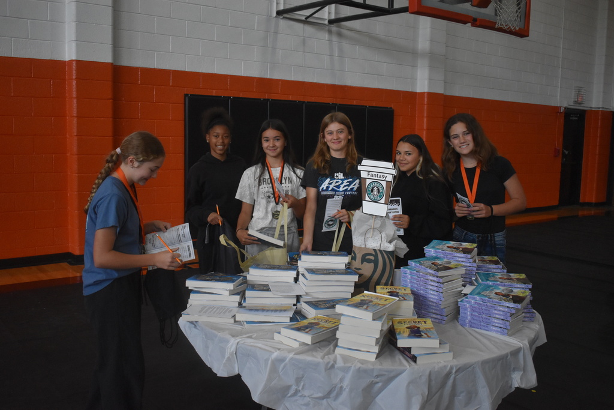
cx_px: 307
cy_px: 205
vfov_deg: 38.4
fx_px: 588
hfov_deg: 55.1
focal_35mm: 34
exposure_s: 1/500
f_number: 3.8
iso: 2500
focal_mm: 23
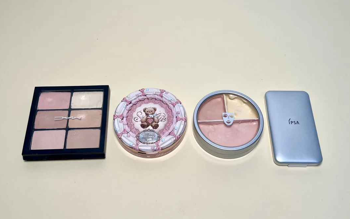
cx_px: 174
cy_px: 128
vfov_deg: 44.4
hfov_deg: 66.5
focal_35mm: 28
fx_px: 267
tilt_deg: -58.7
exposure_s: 1/236
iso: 40
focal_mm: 5.7
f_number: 1.5
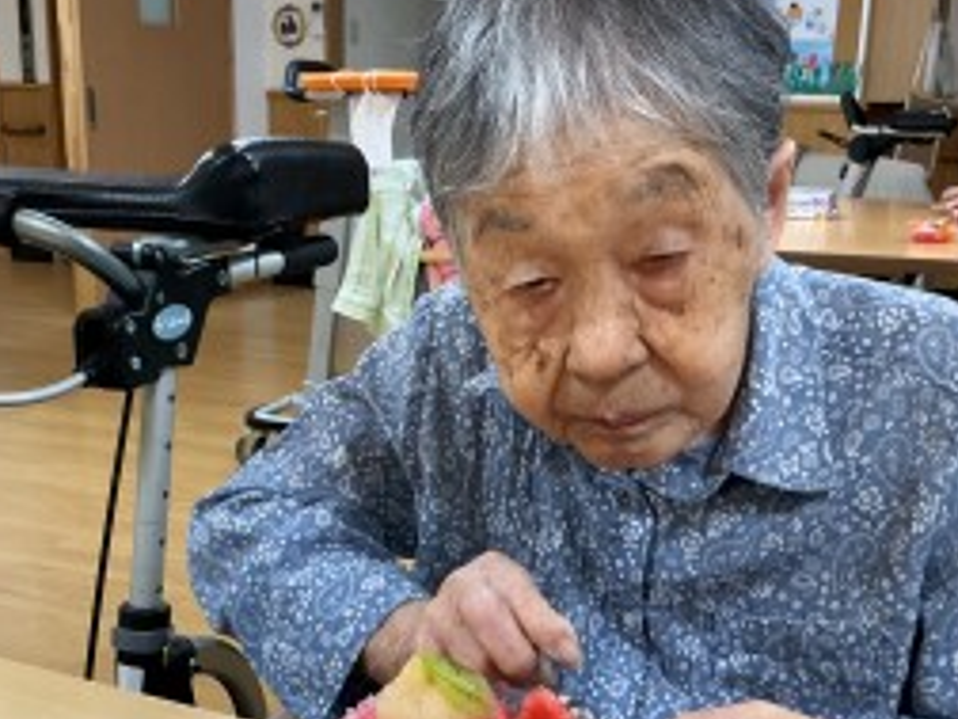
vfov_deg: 31.4
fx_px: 1273
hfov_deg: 41.2
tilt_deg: -14.2
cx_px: 468
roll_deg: -0.6
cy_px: 449
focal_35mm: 46
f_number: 1.8
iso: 100
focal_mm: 3
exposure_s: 1/60
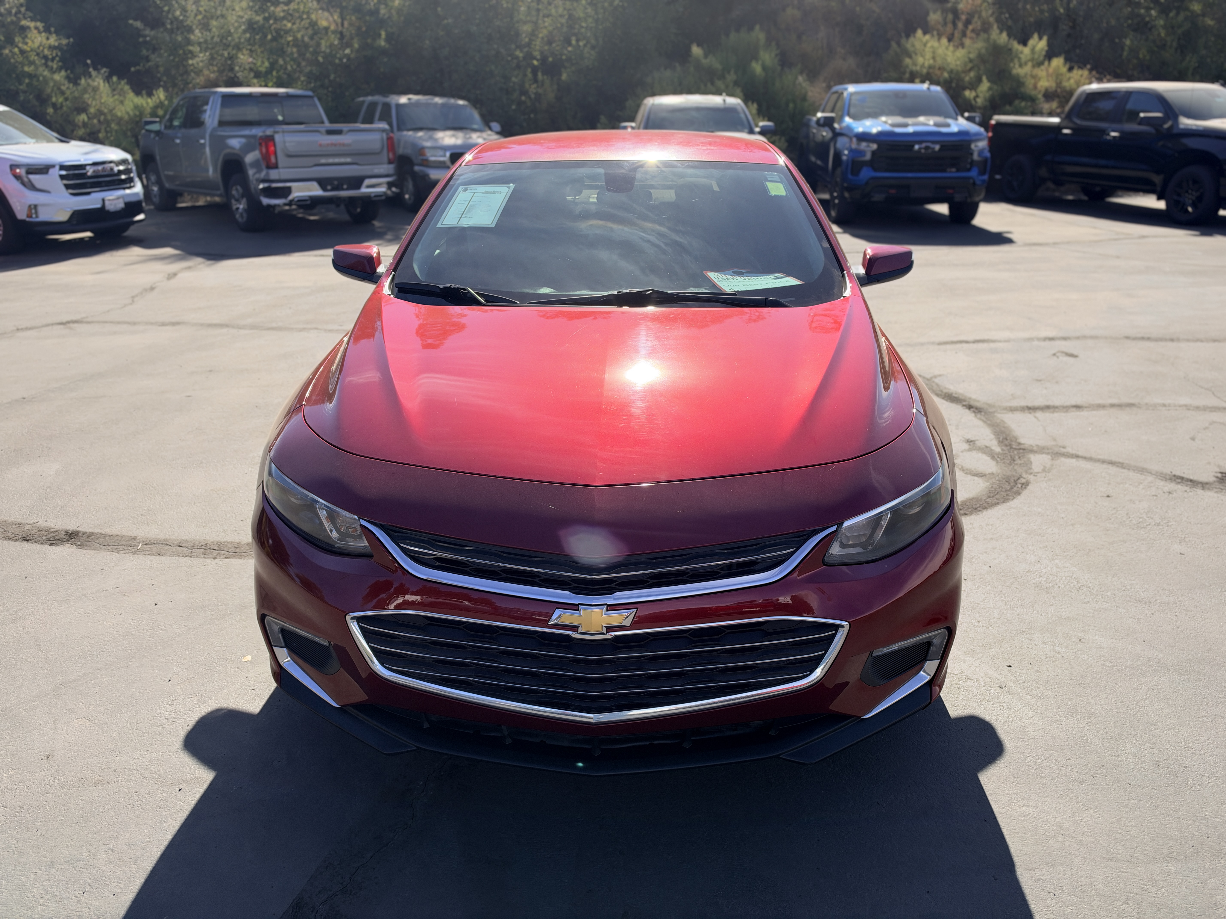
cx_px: 613
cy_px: 460
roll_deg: +2.0
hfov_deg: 71.6
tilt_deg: -20.9
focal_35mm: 24
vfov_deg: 56.8
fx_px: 850
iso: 80
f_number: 1.8
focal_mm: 6.93
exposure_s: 1/2976
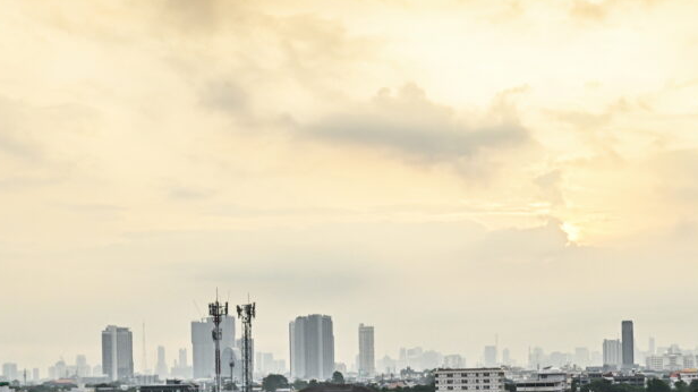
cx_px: 476
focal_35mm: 61
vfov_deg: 19.2
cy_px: 384
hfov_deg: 34.0
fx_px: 1129
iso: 400
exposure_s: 1/80
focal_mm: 35
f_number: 16
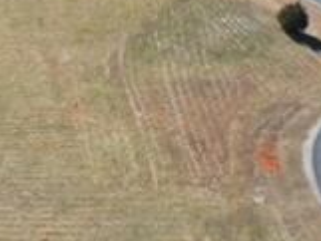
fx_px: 993
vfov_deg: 13.8
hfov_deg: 16.4
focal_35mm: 107
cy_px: 46
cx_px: -193
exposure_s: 1/320
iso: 100
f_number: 5
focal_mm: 10.26
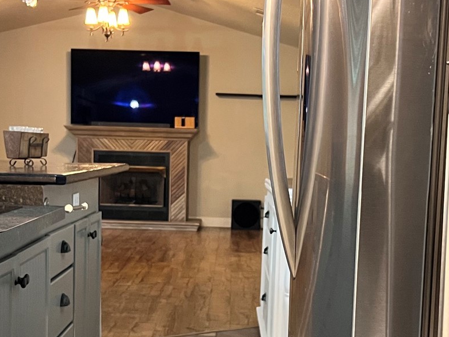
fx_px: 830
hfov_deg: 30.3
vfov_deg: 22.8
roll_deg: -1.0
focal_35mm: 64
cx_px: 210
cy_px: 234
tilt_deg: -6.6
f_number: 1.5
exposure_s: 1/30
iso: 500
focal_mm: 5.7
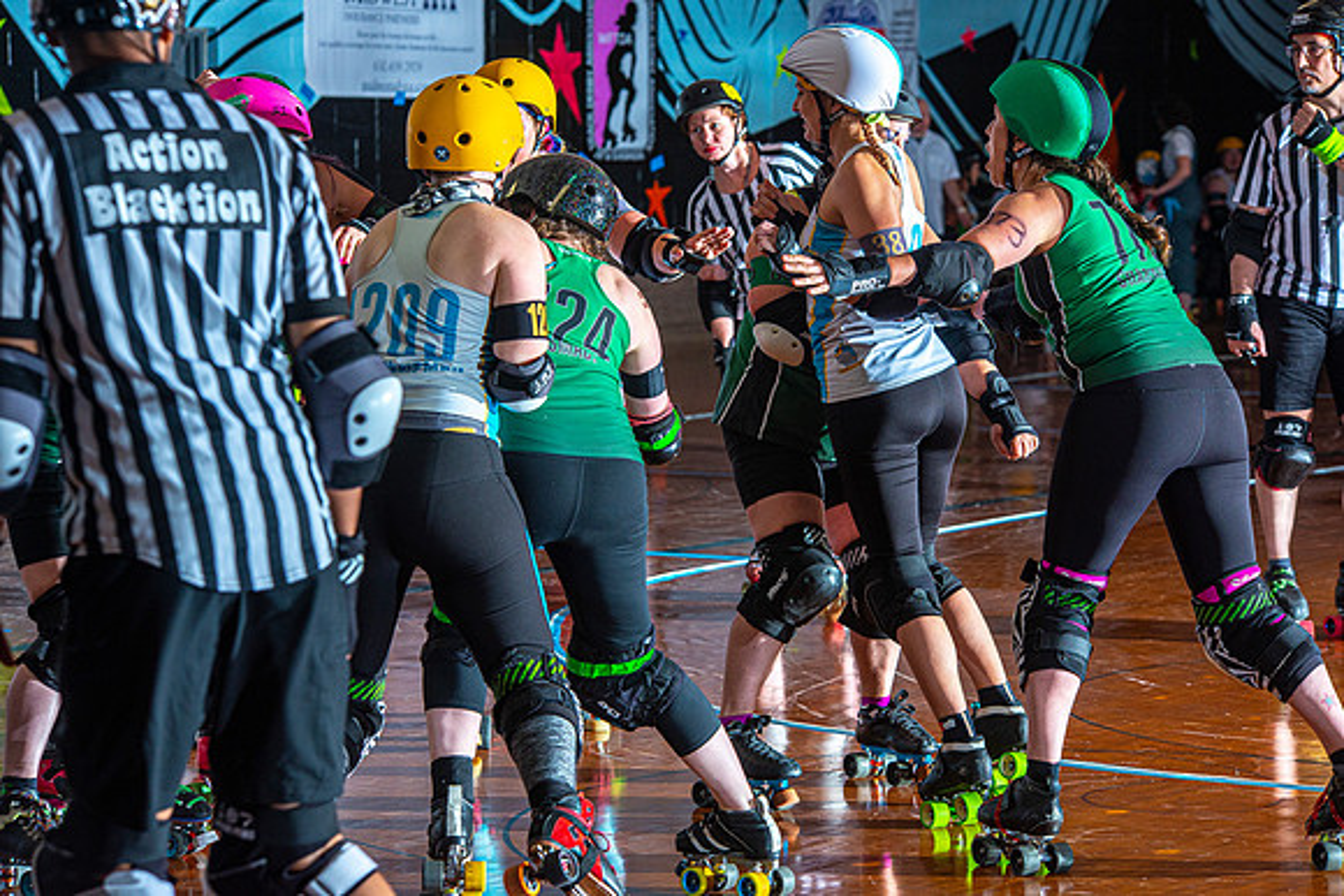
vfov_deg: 10.6
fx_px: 4854
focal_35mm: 130
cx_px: 672
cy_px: 448
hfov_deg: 15.8
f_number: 7.1
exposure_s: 1/160
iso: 640
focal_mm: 130
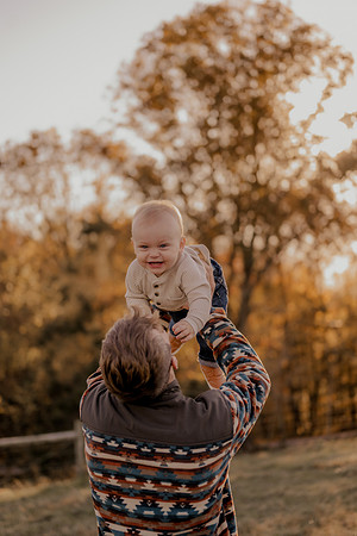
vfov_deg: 39.6
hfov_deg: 27.0
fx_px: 744
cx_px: 178
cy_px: 268
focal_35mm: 50
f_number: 1.8
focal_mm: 50
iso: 250
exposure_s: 1/1600
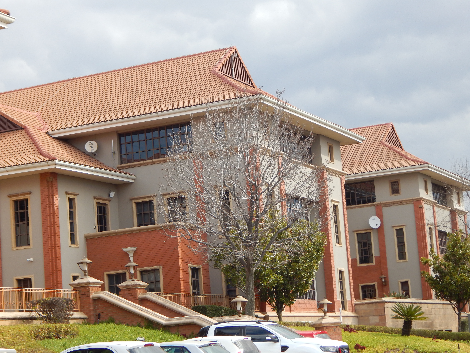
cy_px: 176
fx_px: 1154
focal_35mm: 85
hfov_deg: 23.0
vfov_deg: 17.4
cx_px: 235
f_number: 4.3
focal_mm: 15.3
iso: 125
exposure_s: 1/320
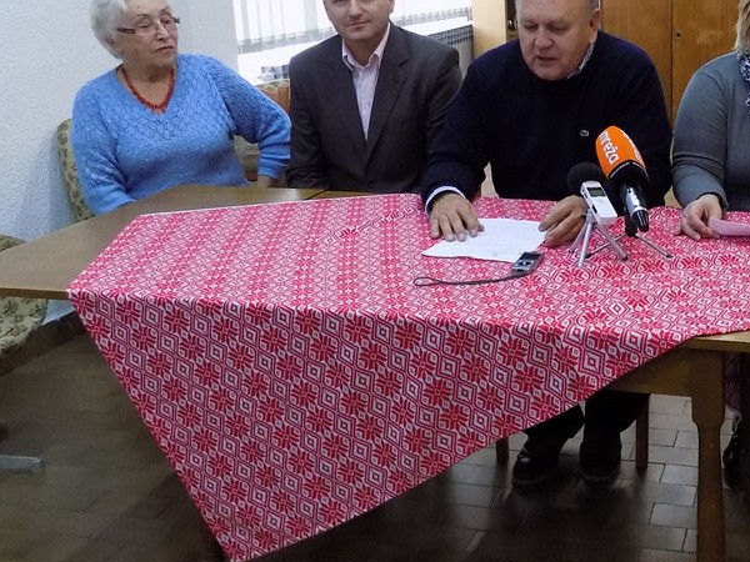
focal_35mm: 46
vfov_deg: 31.3
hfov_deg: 39.2
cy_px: 201
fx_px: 997
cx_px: 628
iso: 400
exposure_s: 1/20
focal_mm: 4
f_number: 3.1
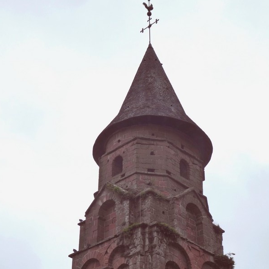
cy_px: 172
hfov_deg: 21.1
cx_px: 134
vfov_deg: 21.1
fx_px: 721
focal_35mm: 82
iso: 160
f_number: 4.4
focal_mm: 11.7
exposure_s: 1/640
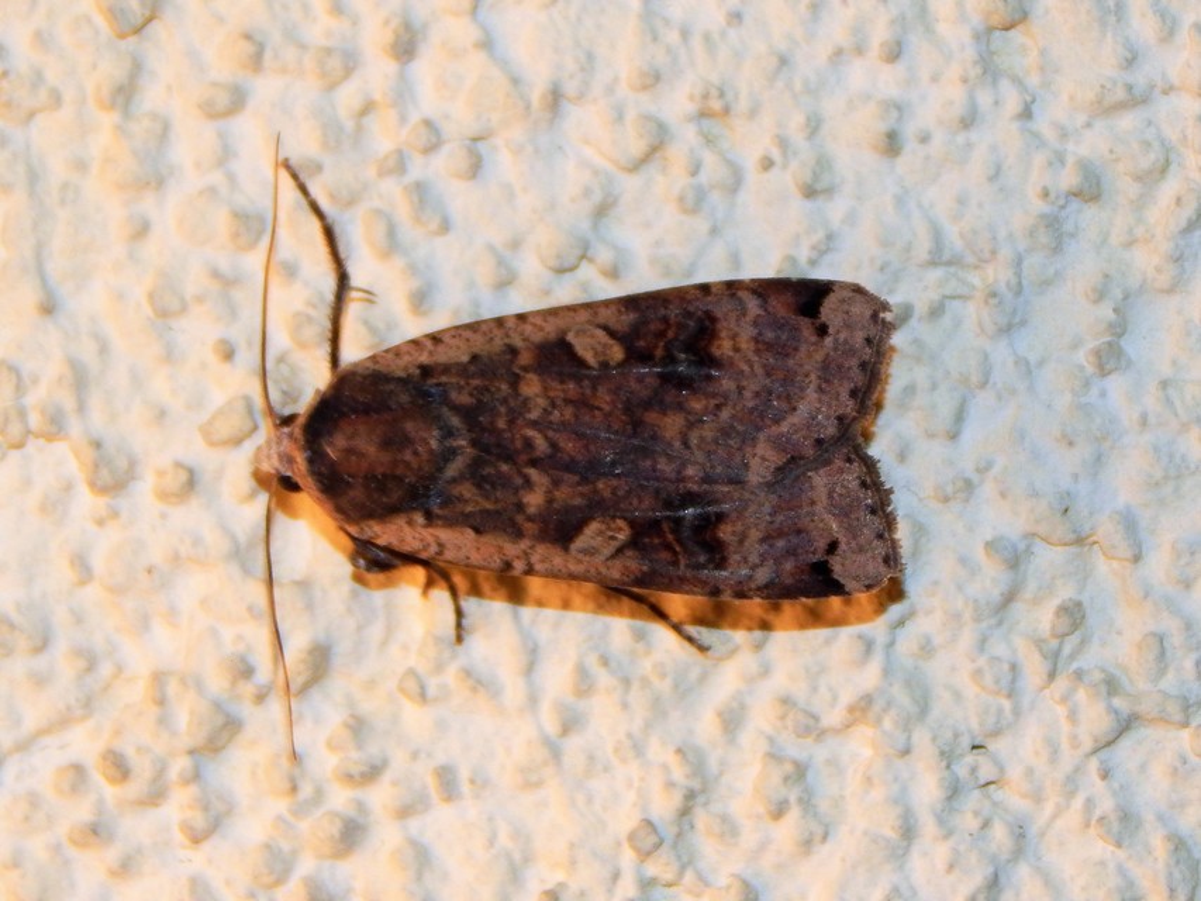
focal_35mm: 279
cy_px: 450
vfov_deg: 5.3
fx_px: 9681
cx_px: 600
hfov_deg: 7.1
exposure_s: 1/30
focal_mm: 50.1
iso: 200
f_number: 5.7
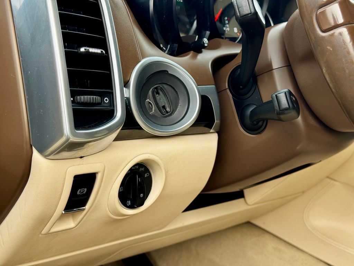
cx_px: 177
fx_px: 491
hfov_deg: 39.7
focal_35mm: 48
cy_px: 133
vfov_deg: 30.3
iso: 64
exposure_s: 1/420
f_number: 1.78
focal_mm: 6.76
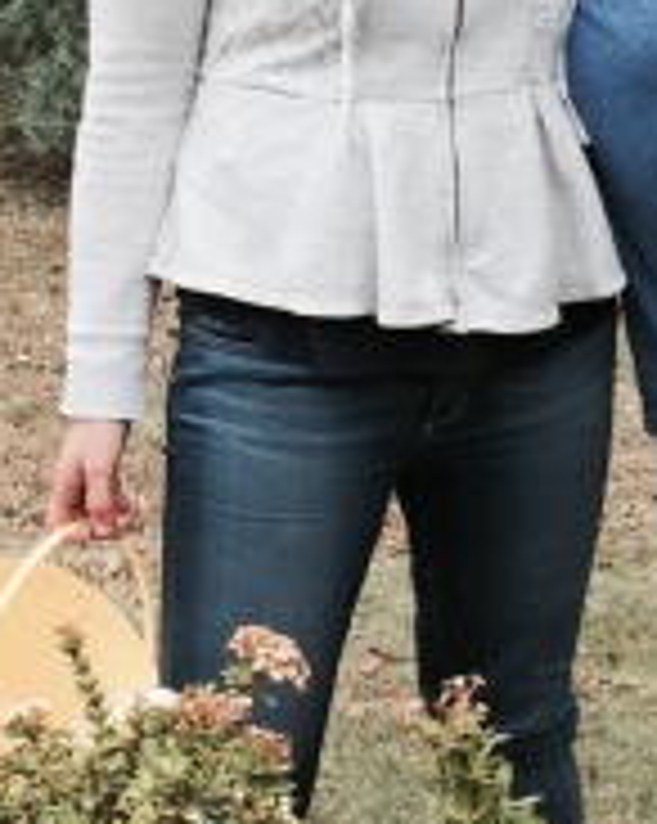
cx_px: 324
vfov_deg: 14.5
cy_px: 182
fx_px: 3214
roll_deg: +0.0
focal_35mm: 132
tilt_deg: -12.6
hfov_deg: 11.7
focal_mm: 4.15
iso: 32
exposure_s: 1/264
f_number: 2.2
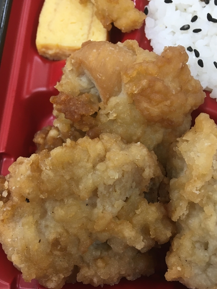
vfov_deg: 53.9
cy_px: 148
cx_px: 103
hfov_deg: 41.8
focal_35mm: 34
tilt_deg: -73.9
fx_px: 284
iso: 32
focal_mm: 4.15
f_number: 2.2
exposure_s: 1/30
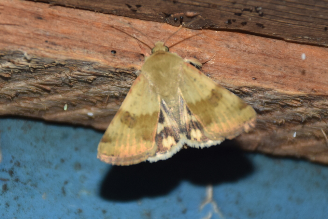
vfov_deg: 6.5
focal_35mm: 210
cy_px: 110
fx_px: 1913
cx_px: 164
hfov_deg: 9.8
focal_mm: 140
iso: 320
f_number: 7.1
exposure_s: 1/60
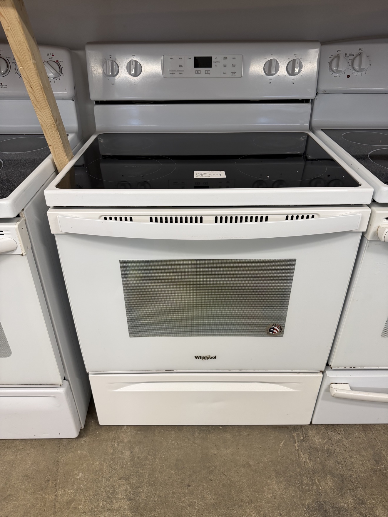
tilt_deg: -33.5
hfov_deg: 56.8
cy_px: 258
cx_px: 194
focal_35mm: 24
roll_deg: -0.3
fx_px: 359
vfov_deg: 71.6
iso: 160
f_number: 1.78
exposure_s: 1/120
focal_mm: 6.76
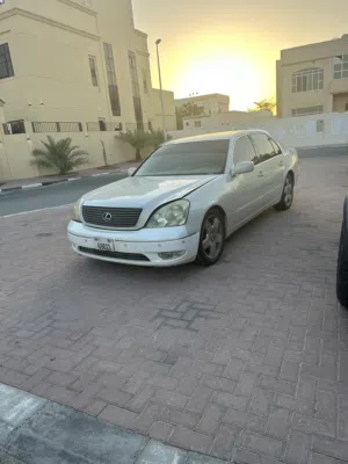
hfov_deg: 56.8
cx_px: 174
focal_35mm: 24
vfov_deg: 71.6
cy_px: 232
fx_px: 322
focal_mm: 6.86
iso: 80
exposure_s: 1/729
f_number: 1.78
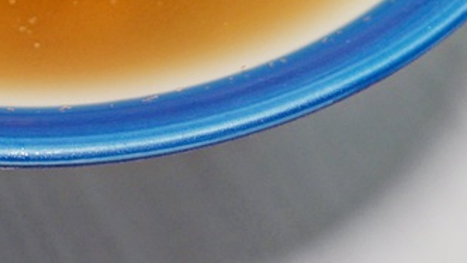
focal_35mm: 92
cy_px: -252
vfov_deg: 11.8
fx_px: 1140
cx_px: 8
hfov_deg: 22.3
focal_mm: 14
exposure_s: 1/60
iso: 200
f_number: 2.5
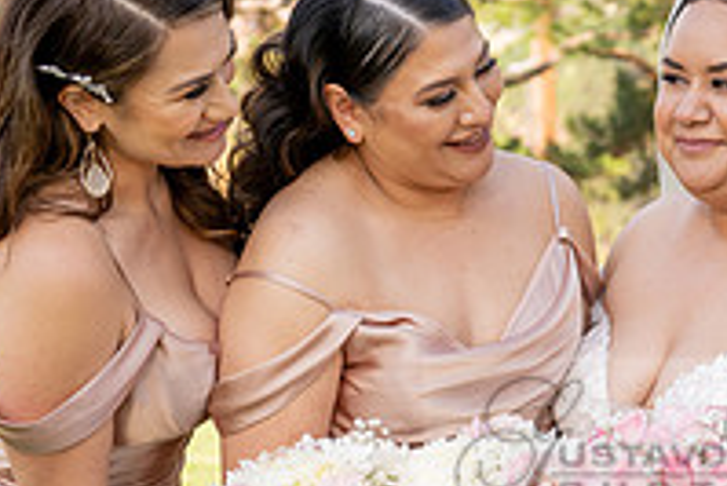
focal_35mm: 128
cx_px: 742
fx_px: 2587
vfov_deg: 10.7
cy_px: 444
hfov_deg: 15.7
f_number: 4
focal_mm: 44
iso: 80
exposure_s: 1/160
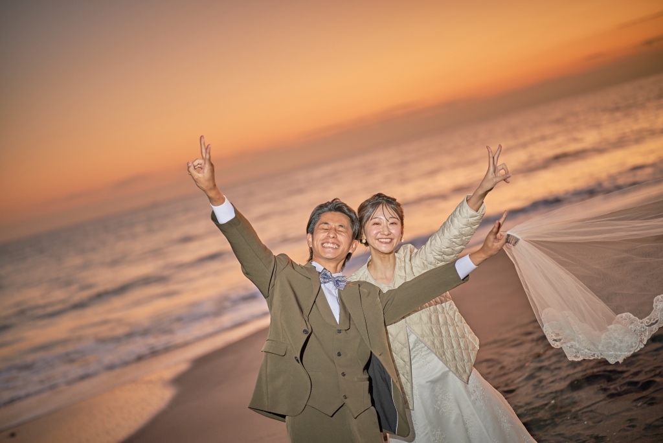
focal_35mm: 50
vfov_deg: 27.0
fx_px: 921
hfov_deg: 39.6
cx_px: 332
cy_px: 222
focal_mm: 50
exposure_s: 1/100
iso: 100
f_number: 1.4
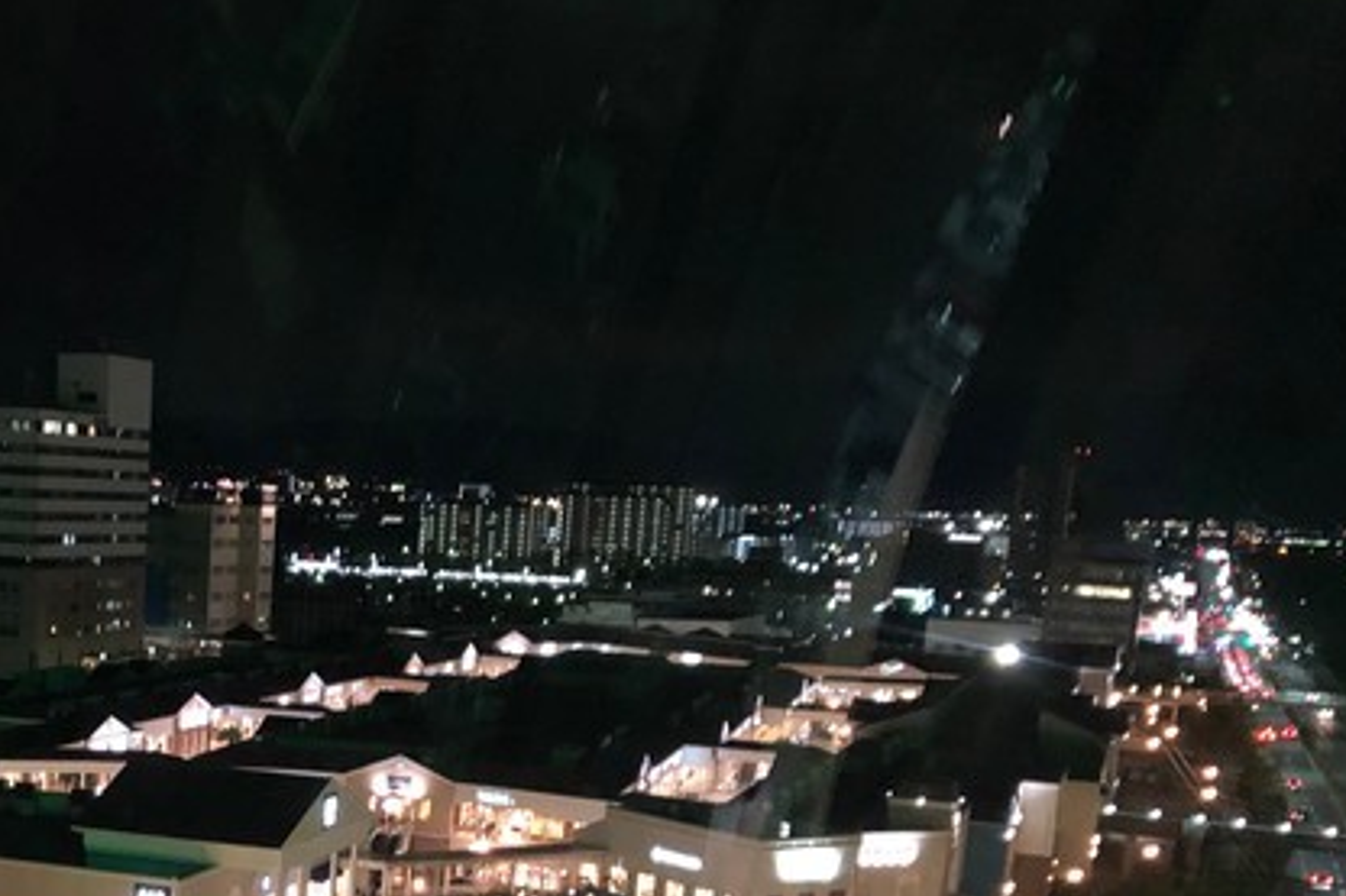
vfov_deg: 23.2
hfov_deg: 34.2
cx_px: 201
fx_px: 2093
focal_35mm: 56
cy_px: 890
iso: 80
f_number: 1.8
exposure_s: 1/6
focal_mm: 3.99
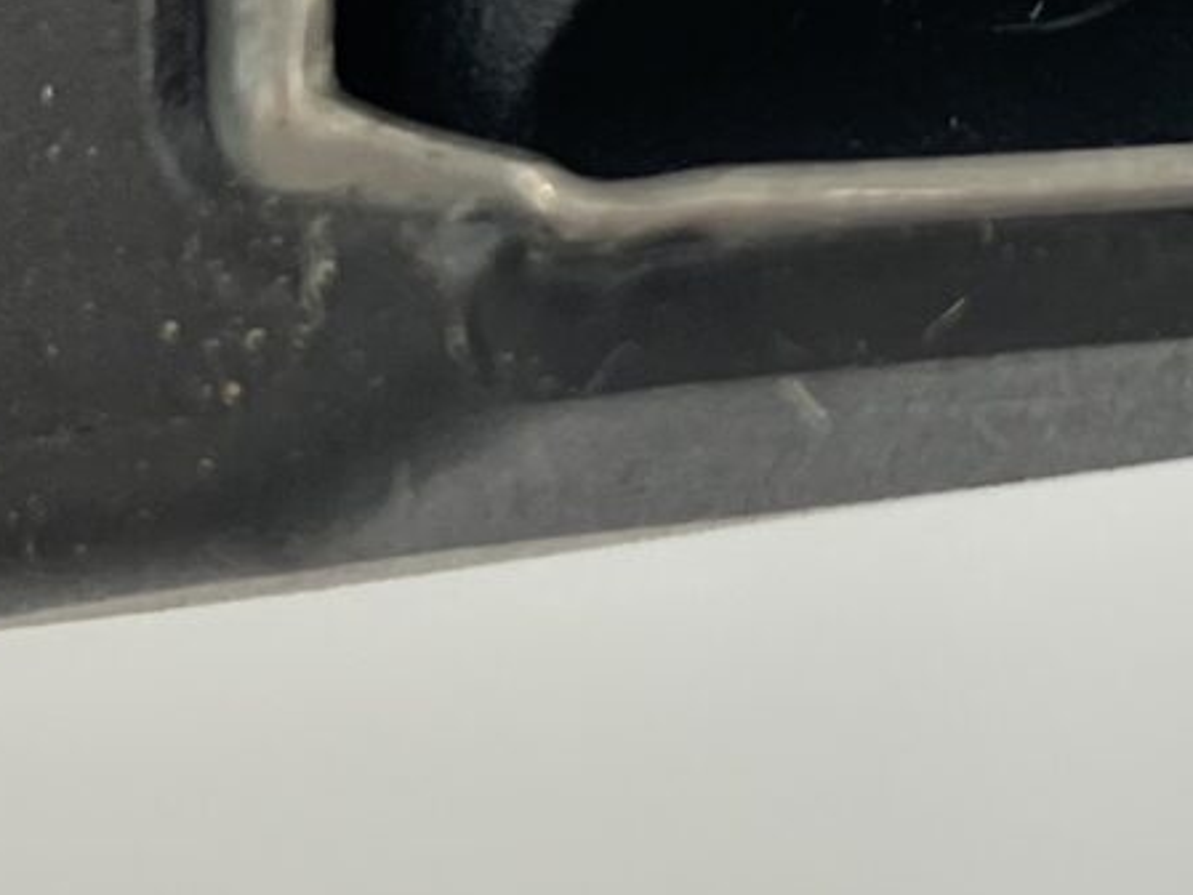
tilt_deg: -52.6
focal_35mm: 160
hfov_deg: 12.1
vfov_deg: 9.0
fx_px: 5514
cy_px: -567
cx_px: 1326
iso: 50
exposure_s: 1/121
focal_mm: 3.99
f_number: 1.8
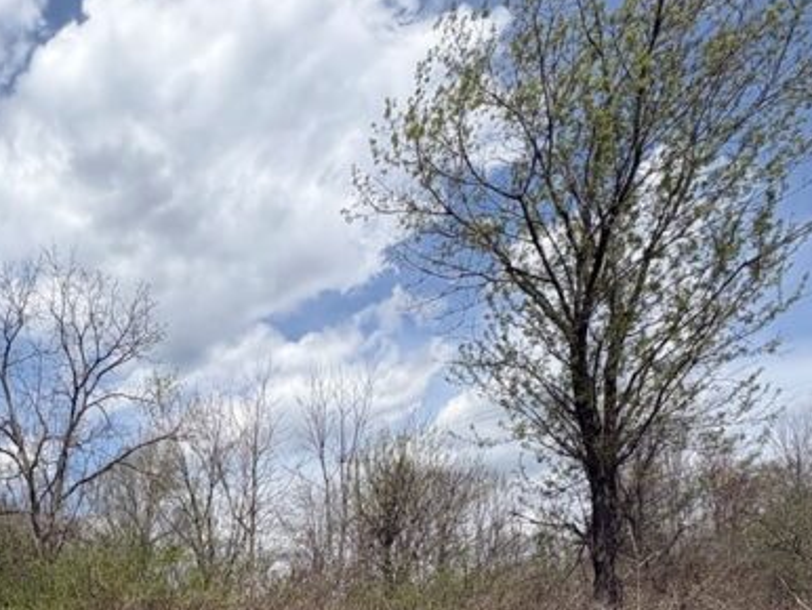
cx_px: 122
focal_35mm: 29
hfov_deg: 55.6
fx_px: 681
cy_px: 606
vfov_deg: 42.0
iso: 50
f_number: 2.2
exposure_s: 1/1976
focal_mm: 2.22
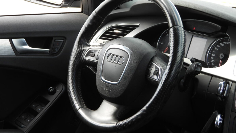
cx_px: 118
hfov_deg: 22.9
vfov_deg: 13.0
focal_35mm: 93
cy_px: 65
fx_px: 582
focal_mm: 15.3
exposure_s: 1/125
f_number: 3.5
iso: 100
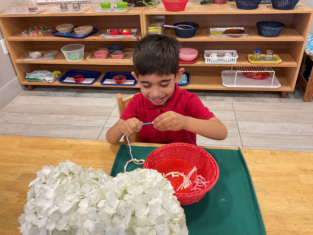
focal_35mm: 29
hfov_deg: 61.7
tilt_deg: -33.6
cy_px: 118
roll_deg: +2.1
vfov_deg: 48.2
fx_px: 262
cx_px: 156
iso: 100
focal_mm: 3
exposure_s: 1/60
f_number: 1.8
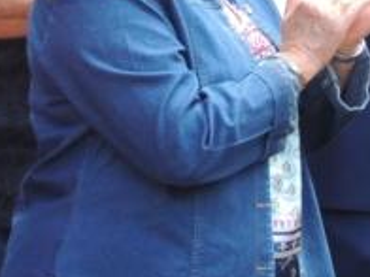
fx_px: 3923
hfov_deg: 5.4
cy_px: -51
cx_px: 143
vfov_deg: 4.0
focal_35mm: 367
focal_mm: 17.8
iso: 400
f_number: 4.1
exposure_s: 1/320
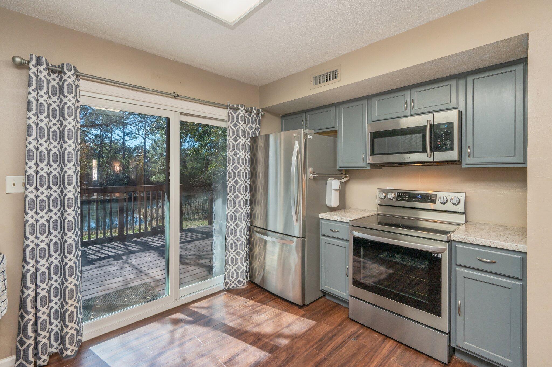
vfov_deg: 73.7
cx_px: 276
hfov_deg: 96.8
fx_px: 245
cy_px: 184
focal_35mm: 16
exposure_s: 1/25
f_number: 8
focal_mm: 16
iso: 640
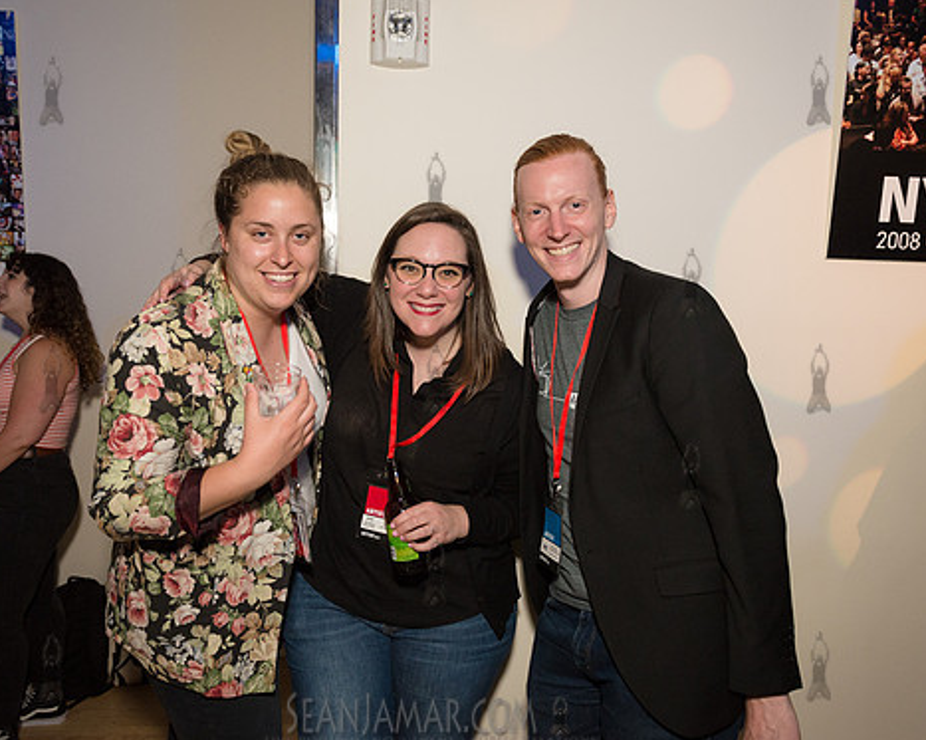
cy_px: 378
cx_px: 434
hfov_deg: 62.2
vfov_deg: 51.5
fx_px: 767
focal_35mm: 28
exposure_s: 1/500
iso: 2500
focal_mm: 24
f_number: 4
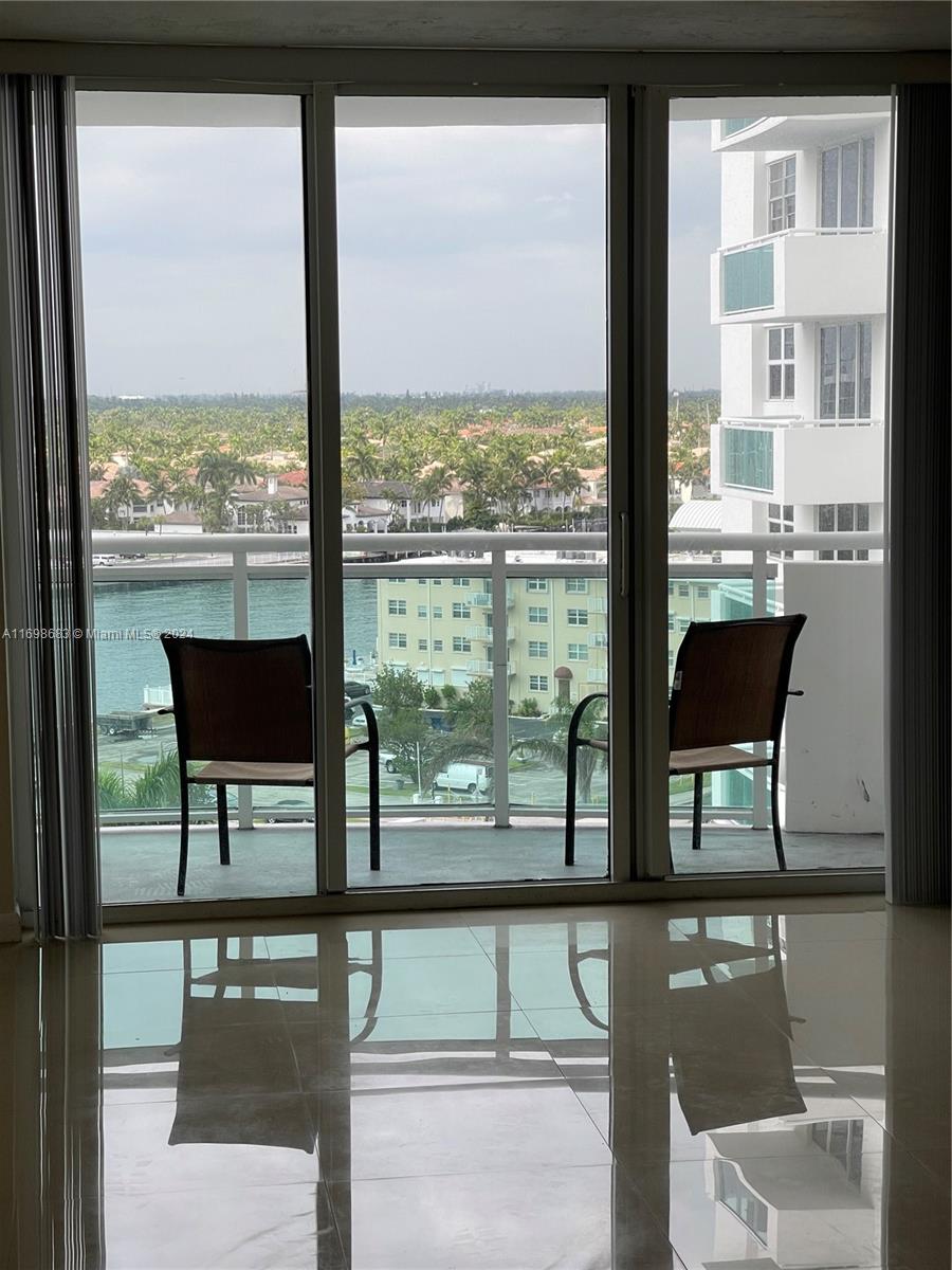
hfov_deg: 22.9
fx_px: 2347
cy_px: 635
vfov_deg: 30.3
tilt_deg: -6.1
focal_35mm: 64
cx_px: 476
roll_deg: +1.0
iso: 20
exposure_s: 1/215
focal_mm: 7.5
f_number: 2.2
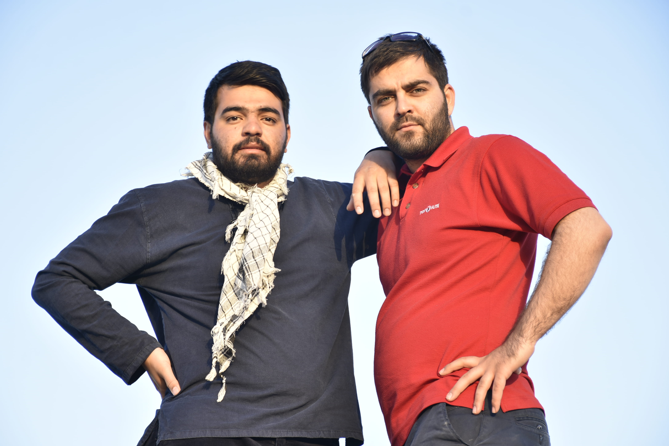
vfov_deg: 10.4
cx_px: 336
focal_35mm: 132
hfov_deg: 15.6
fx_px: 2444
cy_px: 227
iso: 100
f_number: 5.3
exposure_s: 1/30
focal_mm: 85
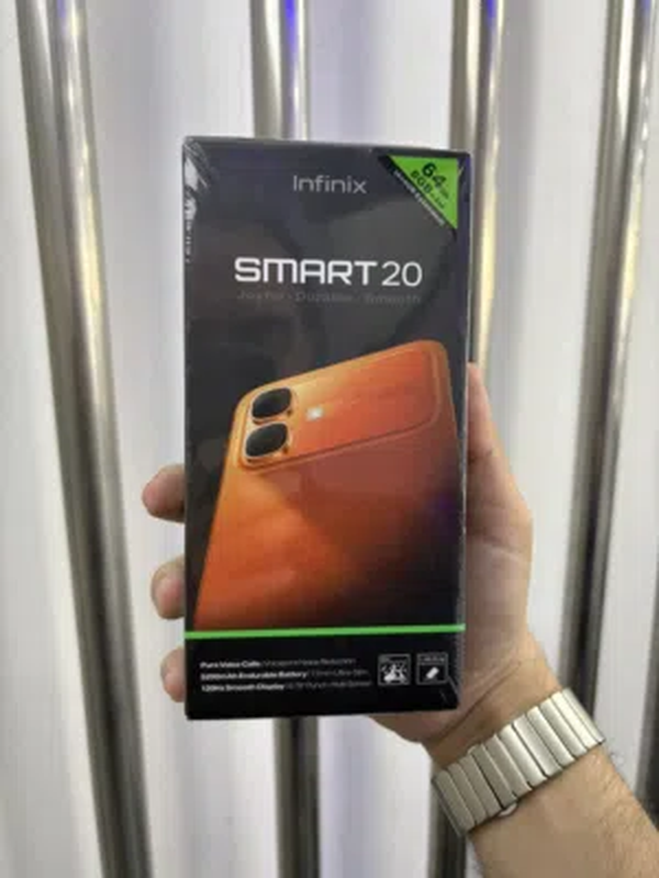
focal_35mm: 26
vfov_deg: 67.3
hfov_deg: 53.1
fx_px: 660
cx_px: 330
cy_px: 439
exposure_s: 1/100
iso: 100
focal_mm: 5.96
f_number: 1.6
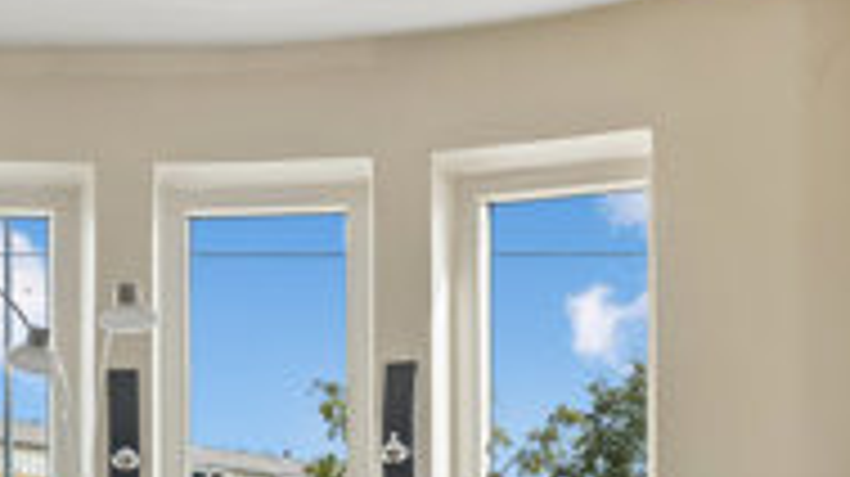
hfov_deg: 22.4
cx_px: 103
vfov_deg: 12.6
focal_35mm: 93
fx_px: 2095
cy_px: 628
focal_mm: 14
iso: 200
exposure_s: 1/15
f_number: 8
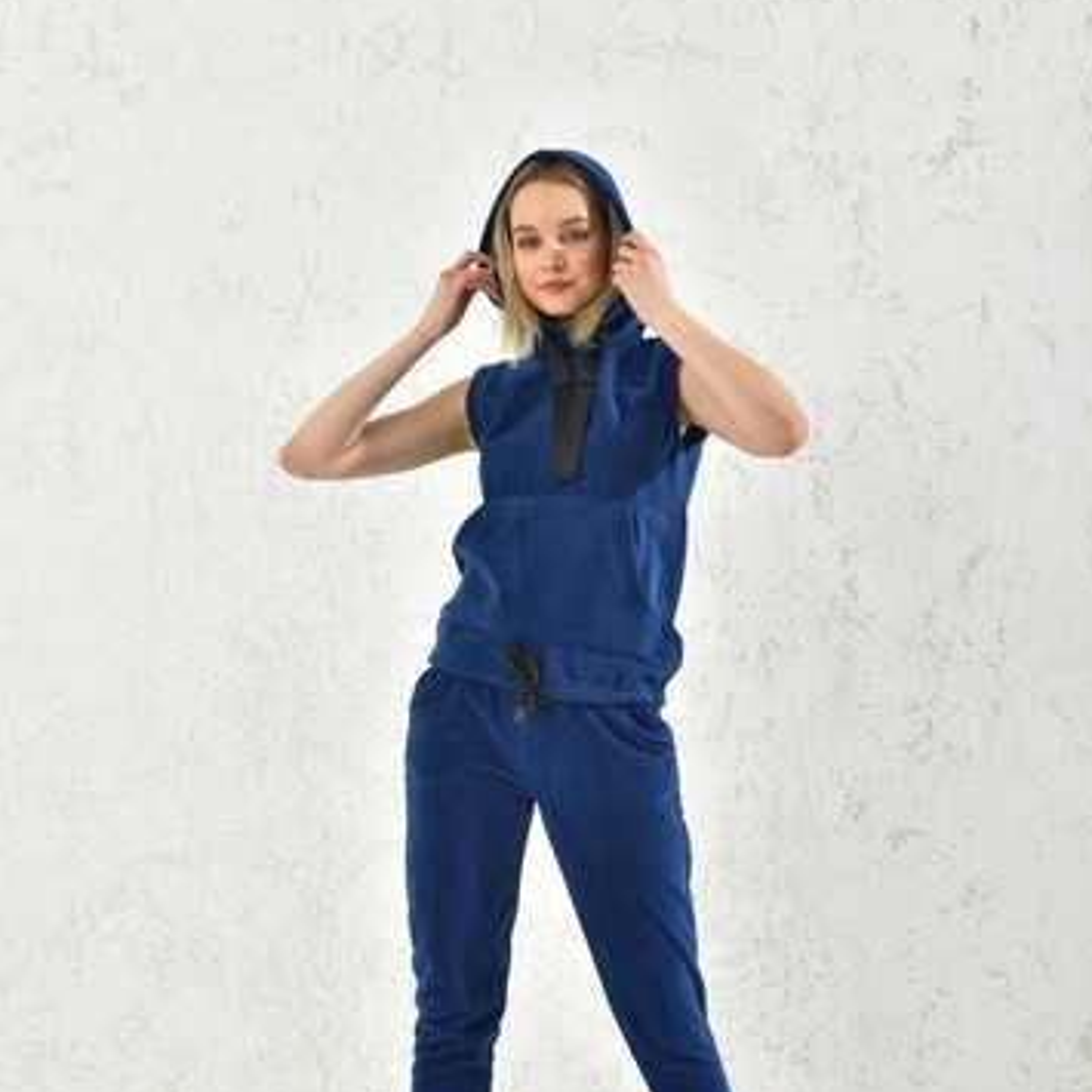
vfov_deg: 27.6
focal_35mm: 62
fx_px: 2213
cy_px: 686
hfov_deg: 27.7
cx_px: 551
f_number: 7.1
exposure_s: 1/160
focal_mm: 48
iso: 100
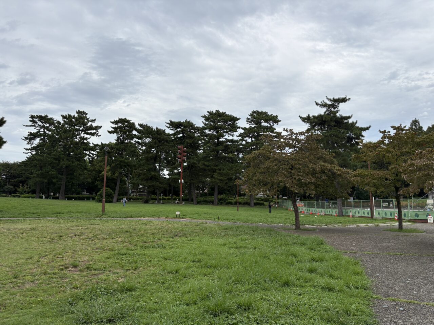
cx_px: 217
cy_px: 162
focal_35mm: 26
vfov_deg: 53.1
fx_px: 326
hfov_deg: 67.3
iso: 50
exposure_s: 1/4608
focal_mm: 5.96
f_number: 1.6
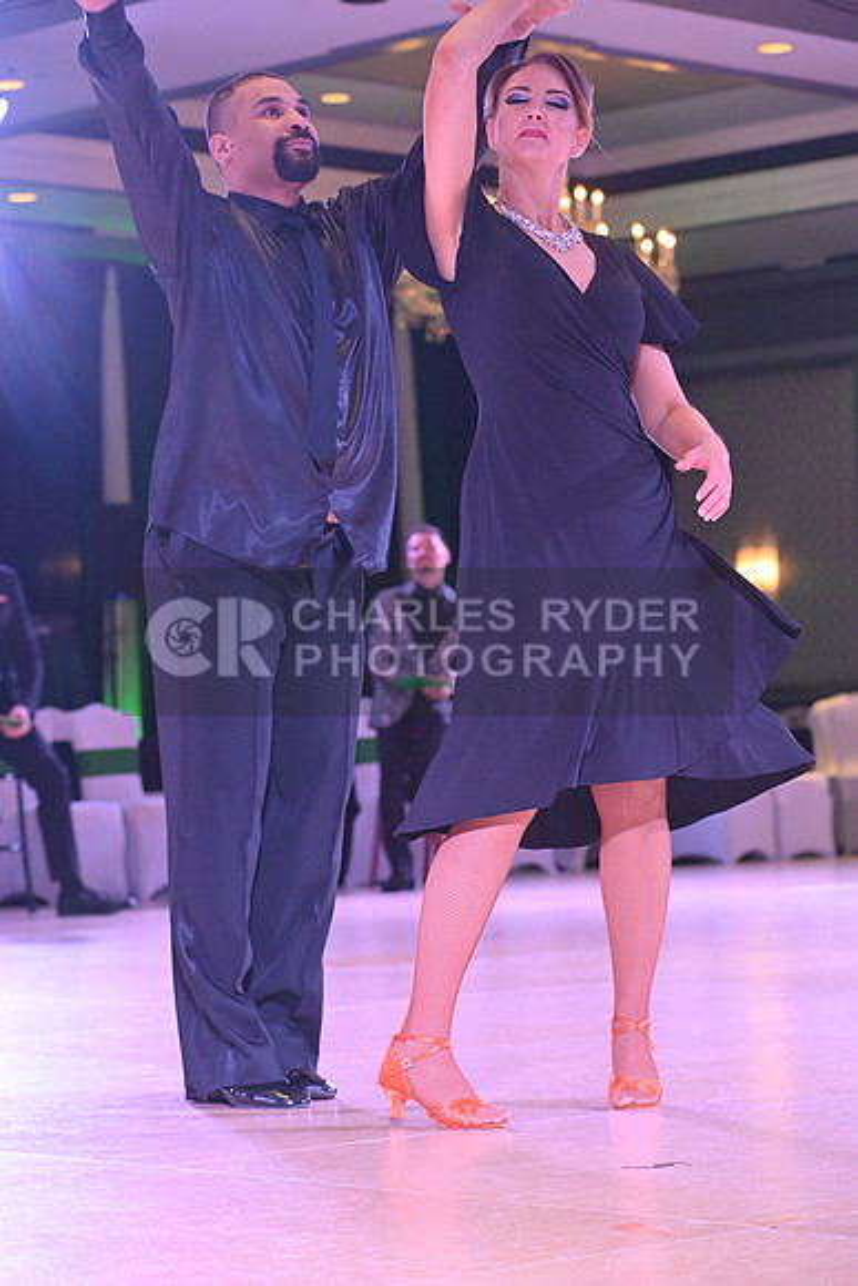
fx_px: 3573
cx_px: 429
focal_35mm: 100
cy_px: 643
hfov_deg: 13.7
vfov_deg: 20.4
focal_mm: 100
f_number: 5.6
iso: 5000
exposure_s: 1/400
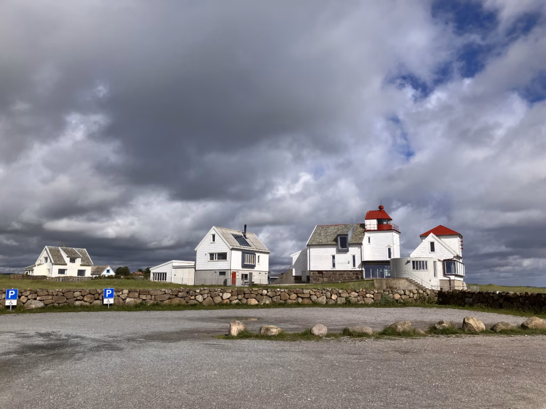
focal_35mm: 28
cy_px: 204
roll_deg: -0.1
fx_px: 442
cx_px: 273
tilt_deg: +10.6
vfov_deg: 49.7
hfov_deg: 63.4
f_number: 1.8
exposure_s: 1/4878
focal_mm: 3.99
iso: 32
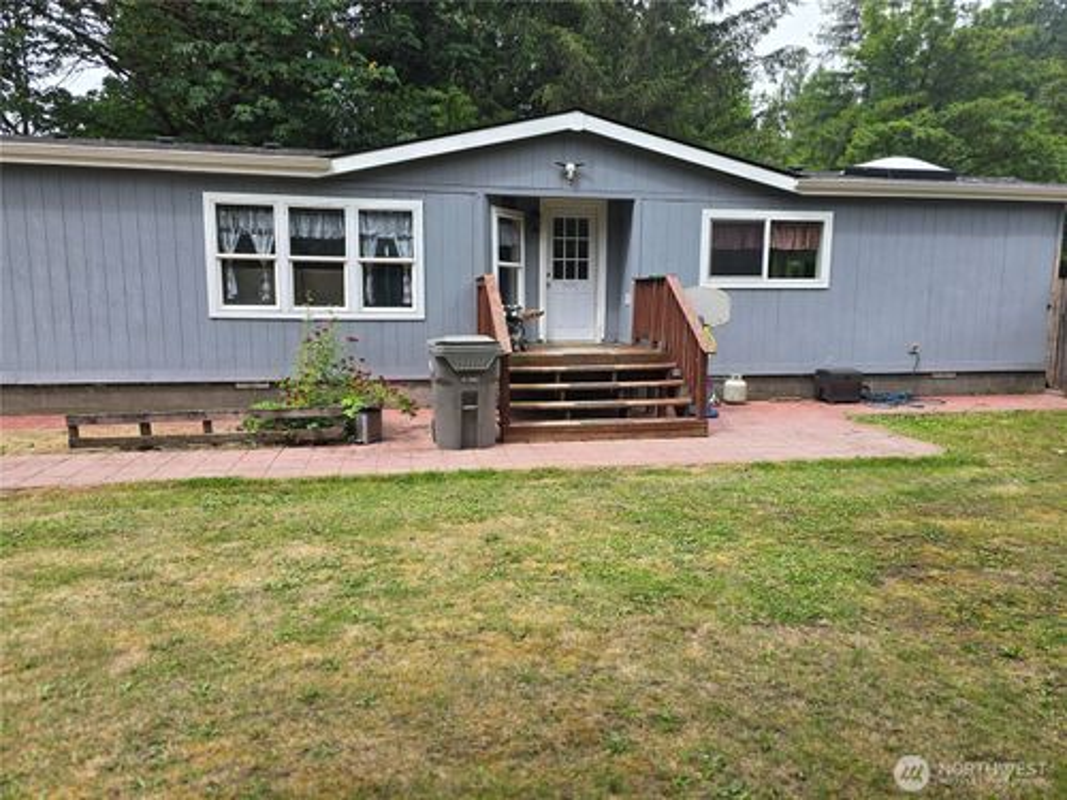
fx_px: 709
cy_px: 400
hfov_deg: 73.9
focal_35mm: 23
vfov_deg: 58.9
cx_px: 534
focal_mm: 6.3
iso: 12
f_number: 1.7
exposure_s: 1/199
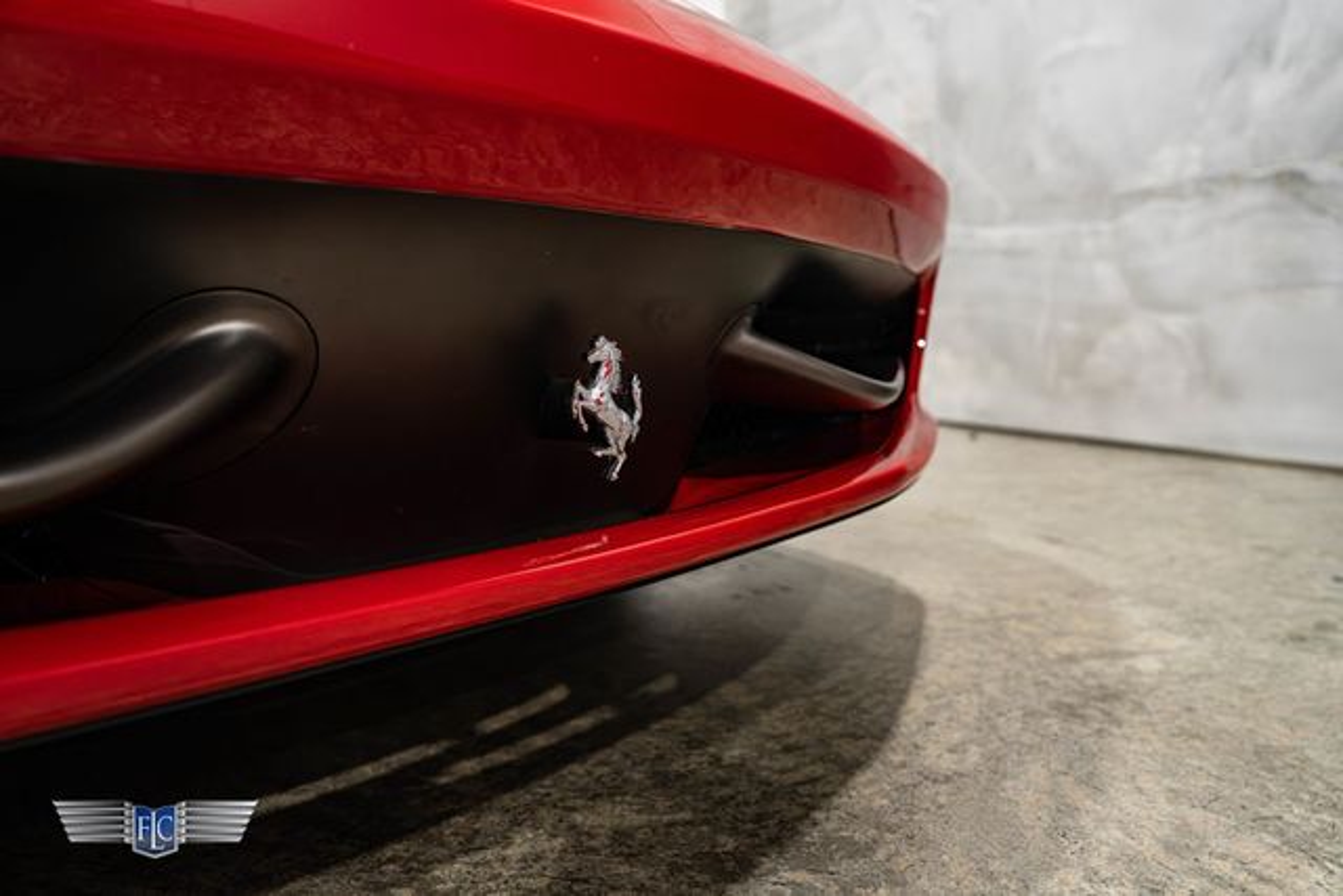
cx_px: 672
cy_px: 448
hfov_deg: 69.4
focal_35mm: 26
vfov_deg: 49.6
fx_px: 970
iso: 1600
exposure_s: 1/80
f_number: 4
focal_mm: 26
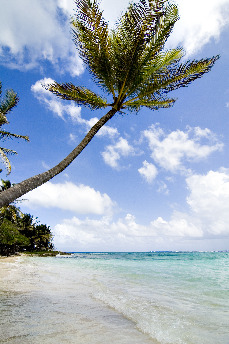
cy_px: 172
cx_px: 114
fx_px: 172
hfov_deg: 67.3
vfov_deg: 90.1
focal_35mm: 18
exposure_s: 1/500
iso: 200
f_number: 8
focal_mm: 12
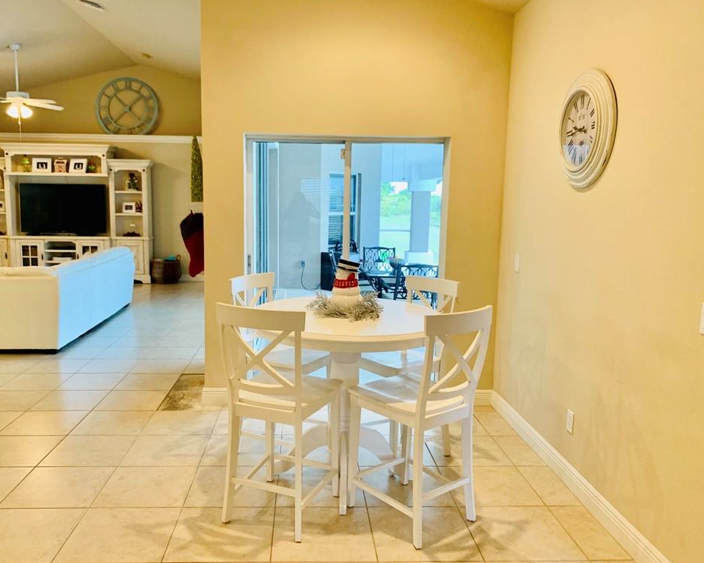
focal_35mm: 28
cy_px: 282
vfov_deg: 51.5
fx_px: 583
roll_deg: -0.9
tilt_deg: -9.4
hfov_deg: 62.1
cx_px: 324
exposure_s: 1/60
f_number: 1.8
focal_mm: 4.25
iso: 160
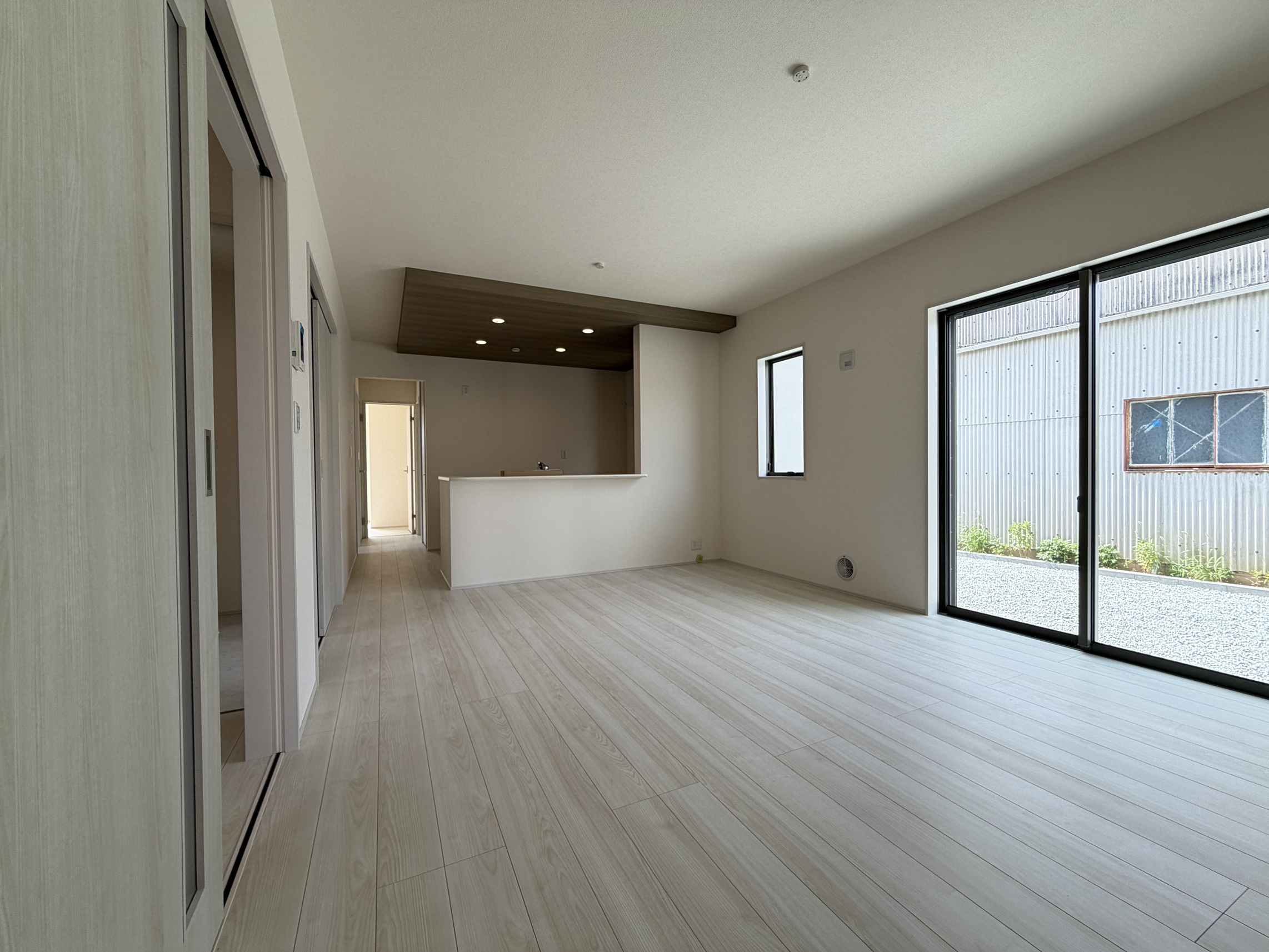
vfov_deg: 85.7
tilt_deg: -0.2
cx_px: 634
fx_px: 513
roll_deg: +1.0
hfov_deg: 102.1
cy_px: 476
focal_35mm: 14
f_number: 2.2
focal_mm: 2.22
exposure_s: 1/167
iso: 40
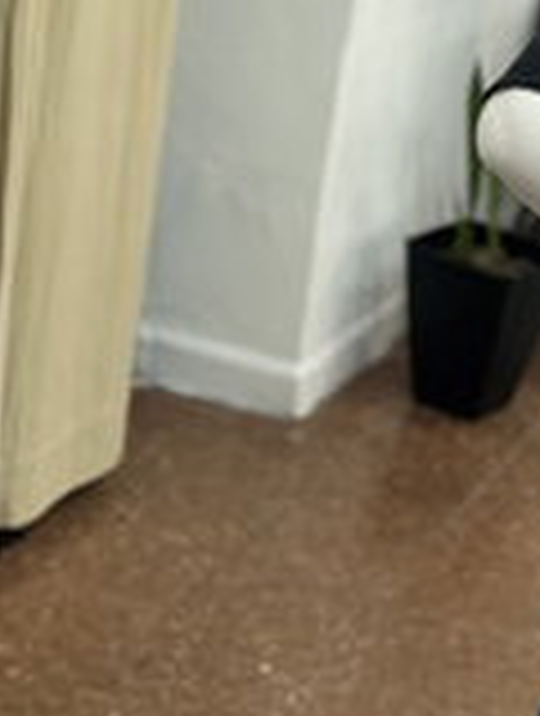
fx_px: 1802
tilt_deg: -18.6
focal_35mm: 87
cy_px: 331
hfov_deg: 15.8
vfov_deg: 22.4
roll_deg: -13.1
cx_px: 788
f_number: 1.5
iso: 125
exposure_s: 1/100
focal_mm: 5.7
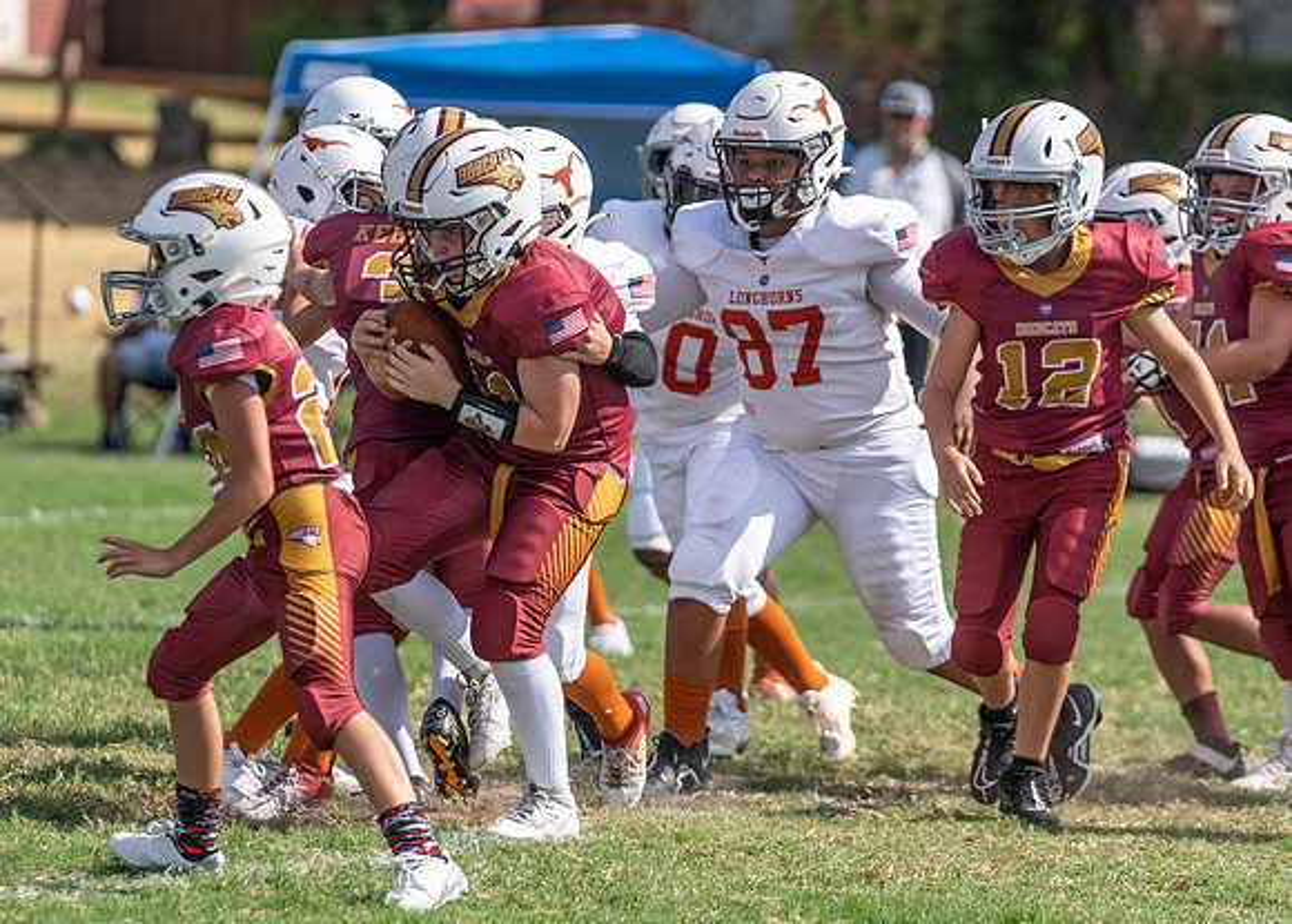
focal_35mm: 360
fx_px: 13204
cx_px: 604
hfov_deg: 5.6
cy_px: 453
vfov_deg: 4.0
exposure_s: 1/1600
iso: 100
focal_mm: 200
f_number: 3.5
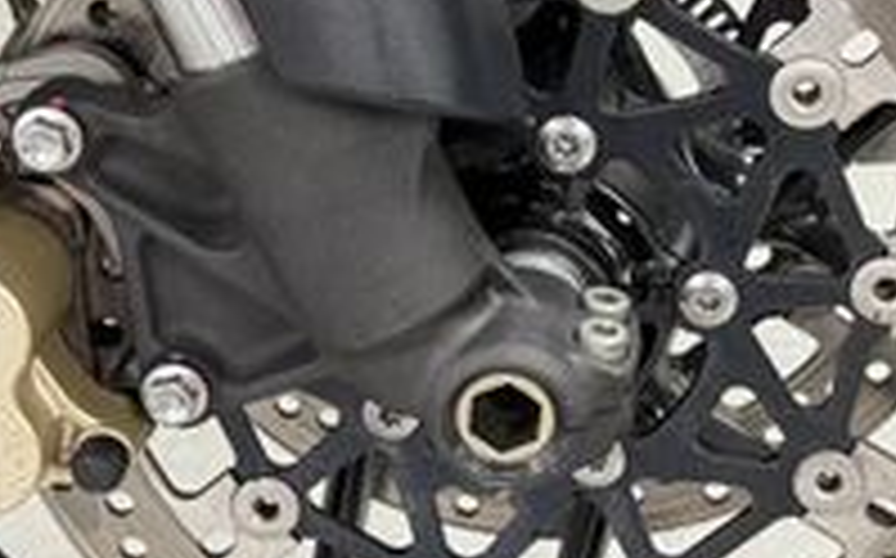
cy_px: 40
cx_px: 572
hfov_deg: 25.2
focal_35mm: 82
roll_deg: -0.2
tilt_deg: -27.8
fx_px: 2001
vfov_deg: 15.7
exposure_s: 1/50
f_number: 1.78
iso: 320
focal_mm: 6.76
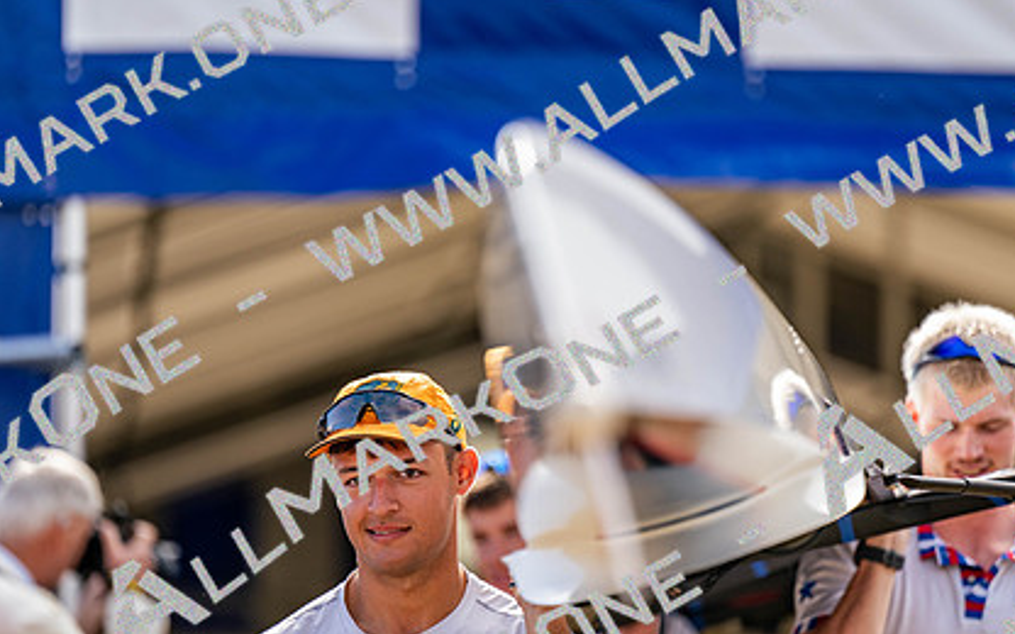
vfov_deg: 4.6
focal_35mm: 284
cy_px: 289
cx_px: 608
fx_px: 7856
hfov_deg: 7.4
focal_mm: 200
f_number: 2.8
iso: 220
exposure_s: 1/2000
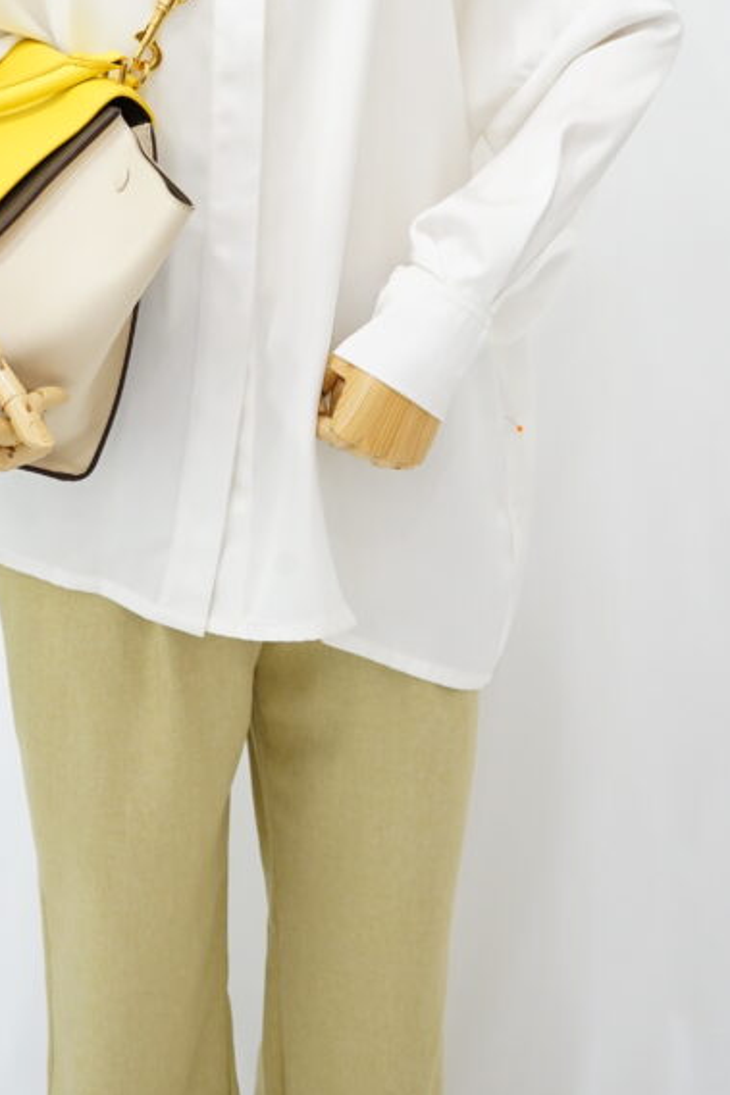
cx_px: 180
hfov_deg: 15.1
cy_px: 164
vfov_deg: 22.2
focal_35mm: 90
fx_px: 2739
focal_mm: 50
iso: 640
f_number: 6.3
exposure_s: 1/8
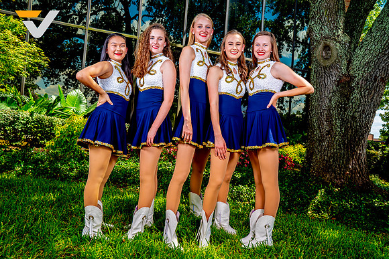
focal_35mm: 29
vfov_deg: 45.2
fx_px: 312
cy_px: 128
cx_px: 195
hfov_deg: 63.9
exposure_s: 1/125
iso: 100
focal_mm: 28
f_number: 8
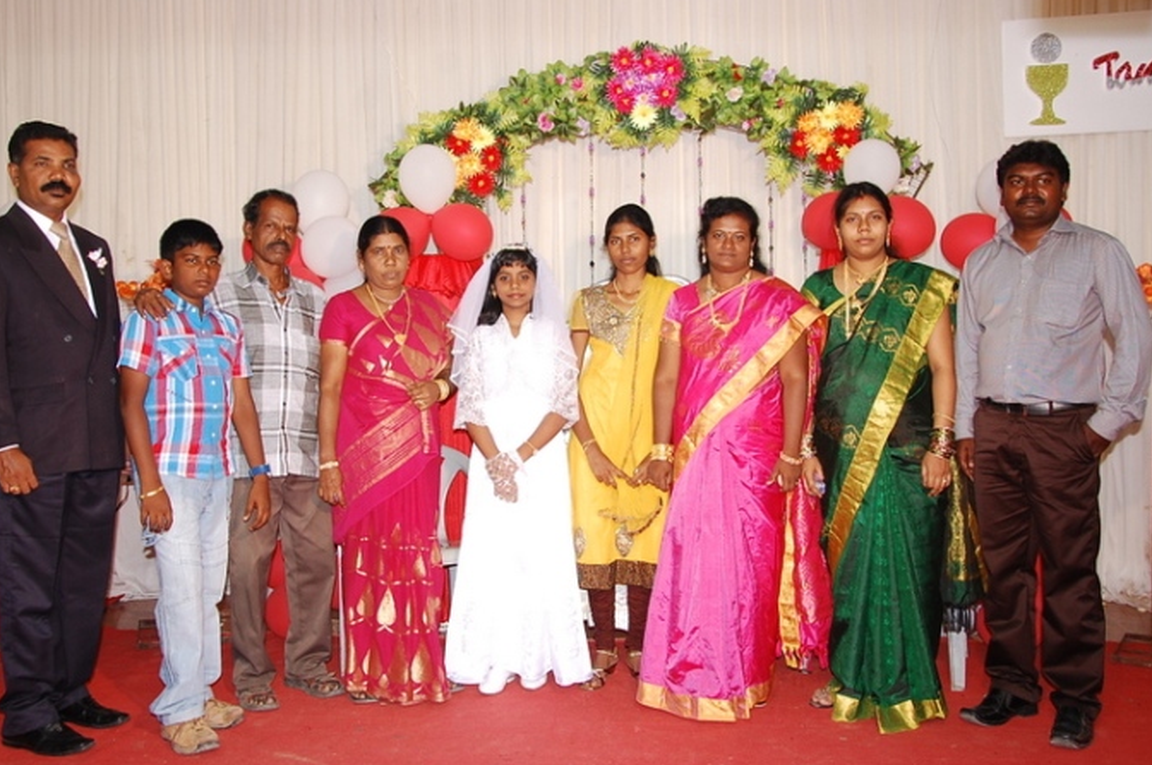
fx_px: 1182
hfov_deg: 51.9
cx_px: 543
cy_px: 386
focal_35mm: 37
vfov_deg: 35.8
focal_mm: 22
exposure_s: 1/125
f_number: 5.6
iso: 400
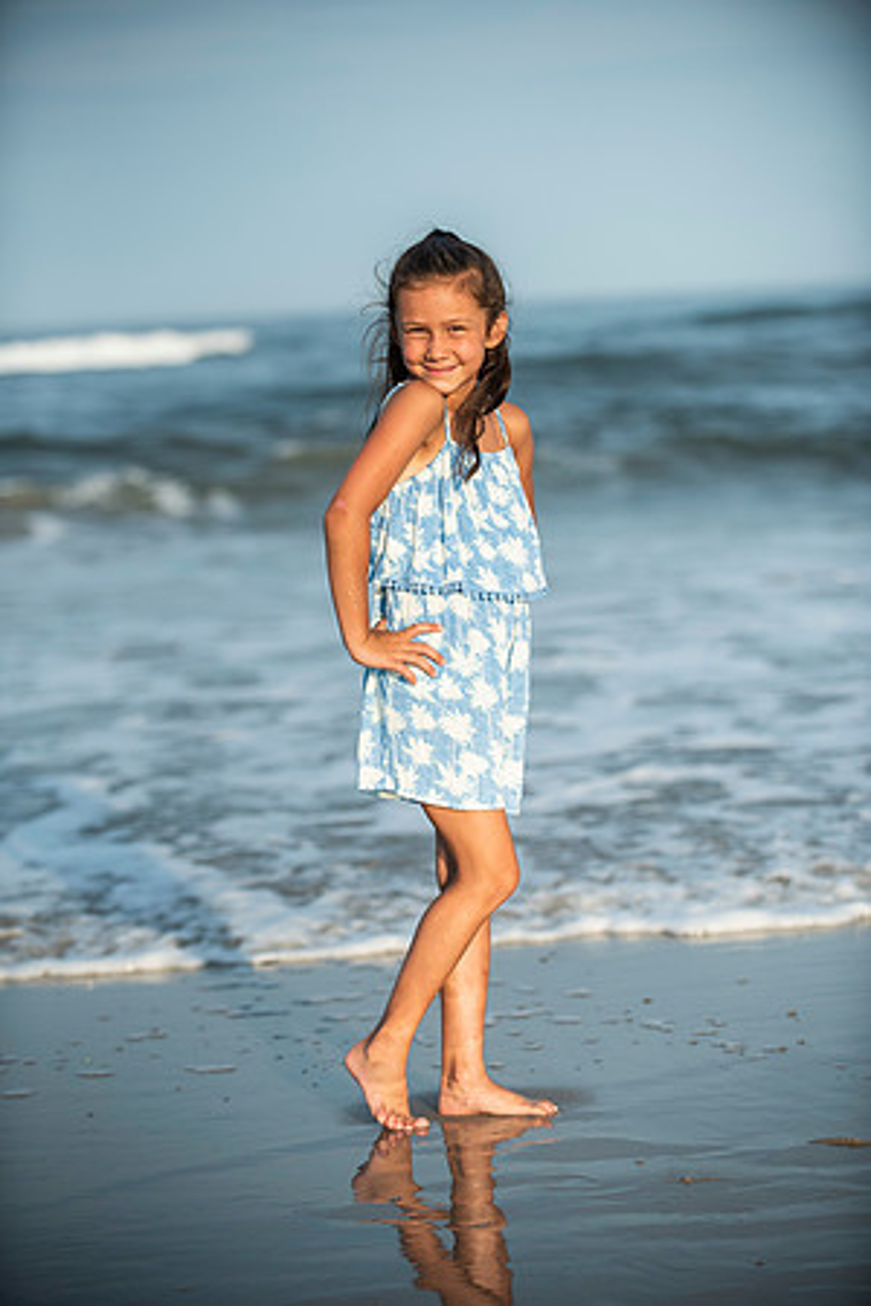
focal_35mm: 105
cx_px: 436
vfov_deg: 19.5
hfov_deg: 13.0
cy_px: 653
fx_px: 3810
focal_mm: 105
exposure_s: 1/4000
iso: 250
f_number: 3.2
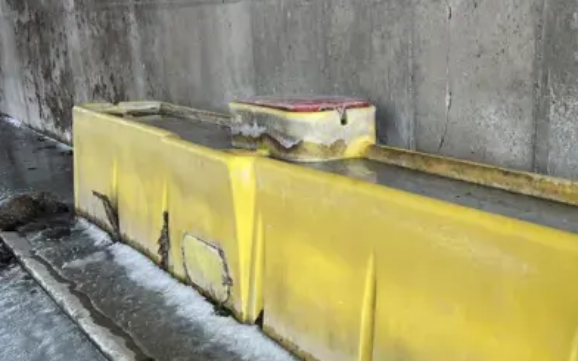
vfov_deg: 28.2
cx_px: 439
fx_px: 709
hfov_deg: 42.9
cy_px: 271
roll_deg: +0.3
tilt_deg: -21.0
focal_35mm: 45
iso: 50
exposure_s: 1/380
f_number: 1.5
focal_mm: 5.7
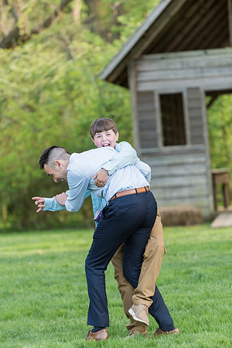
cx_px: 116
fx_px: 1933
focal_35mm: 200
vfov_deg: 10.3
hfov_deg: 6.9
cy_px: 174
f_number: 4
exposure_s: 1/320
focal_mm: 200
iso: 500
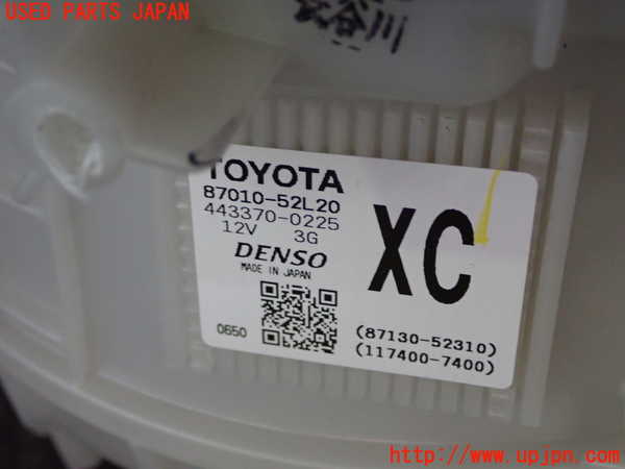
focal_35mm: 50
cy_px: 234
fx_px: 903
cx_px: 312
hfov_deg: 38.2
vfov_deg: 29.1
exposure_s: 1/20
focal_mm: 9.01
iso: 800
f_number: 3.2
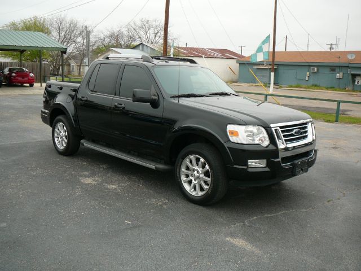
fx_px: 365
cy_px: 136
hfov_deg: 52.6
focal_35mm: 35
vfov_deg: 40.7
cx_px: 180
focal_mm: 5.2
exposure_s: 1/400
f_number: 2.8
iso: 80
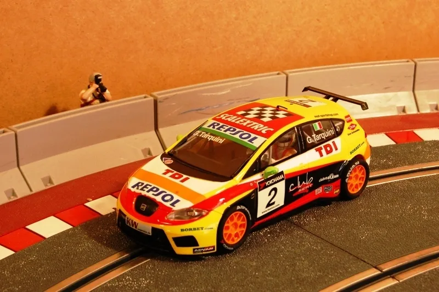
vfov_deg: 17.5
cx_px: 220
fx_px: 950
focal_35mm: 78
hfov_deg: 26.0
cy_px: 146
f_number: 18
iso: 1600
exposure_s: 1/50
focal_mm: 52
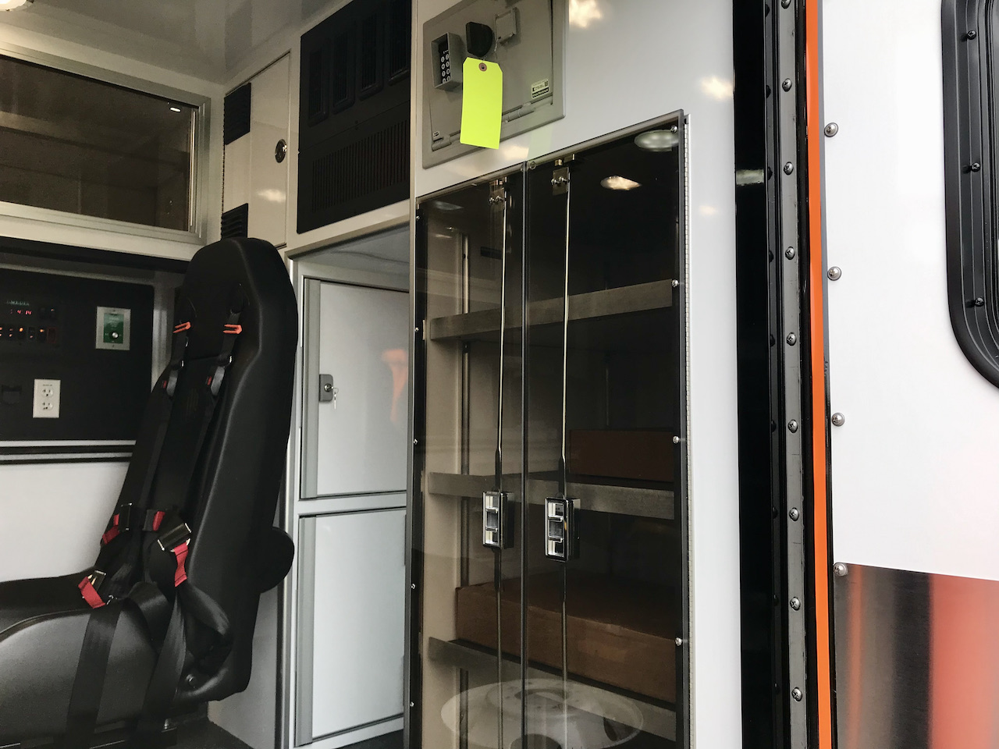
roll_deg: -0.5
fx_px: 808
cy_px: 374
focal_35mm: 28
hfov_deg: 63.4
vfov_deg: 49.7
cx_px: 500
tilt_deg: +0.7
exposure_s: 1/441
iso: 20
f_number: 1.8
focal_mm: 3.99
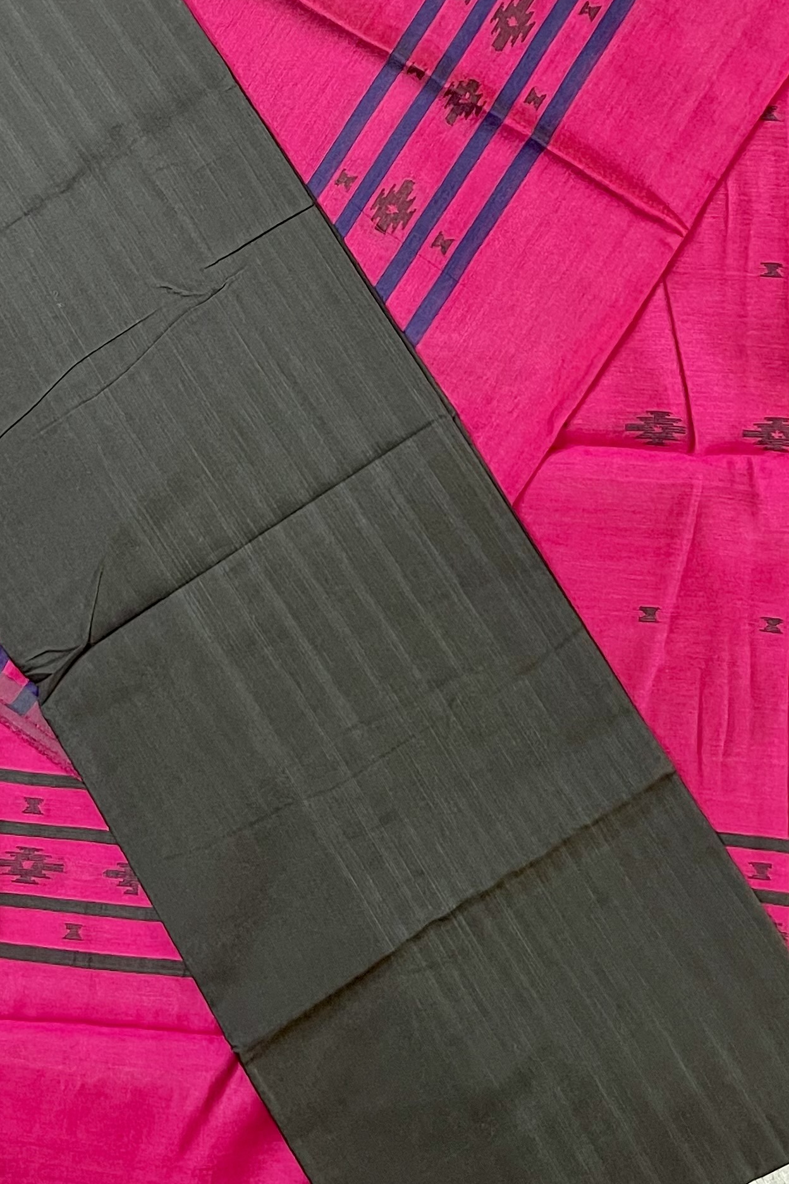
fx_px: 1841
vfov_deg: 33.7
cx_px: 243
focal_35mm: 56
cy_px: 109
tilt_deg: -82.1
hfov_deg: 24.0
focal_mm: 5.1
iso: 400
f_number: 1.6
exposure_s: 1/33
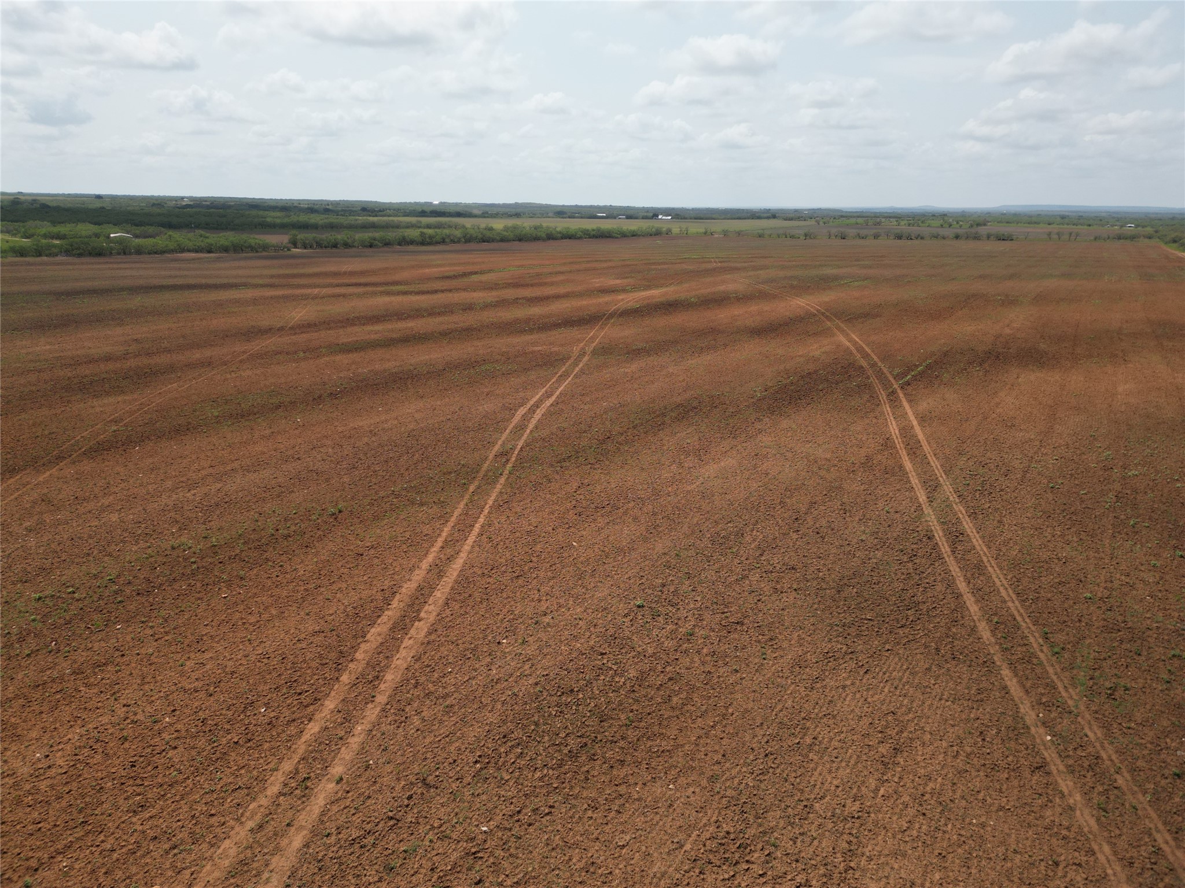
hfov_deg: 71.6
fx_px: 822
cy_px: 444
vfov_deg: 56.8
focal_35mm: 24
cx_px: 592
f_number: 1.7
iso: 200
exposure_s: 1/5000
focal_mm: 6.72
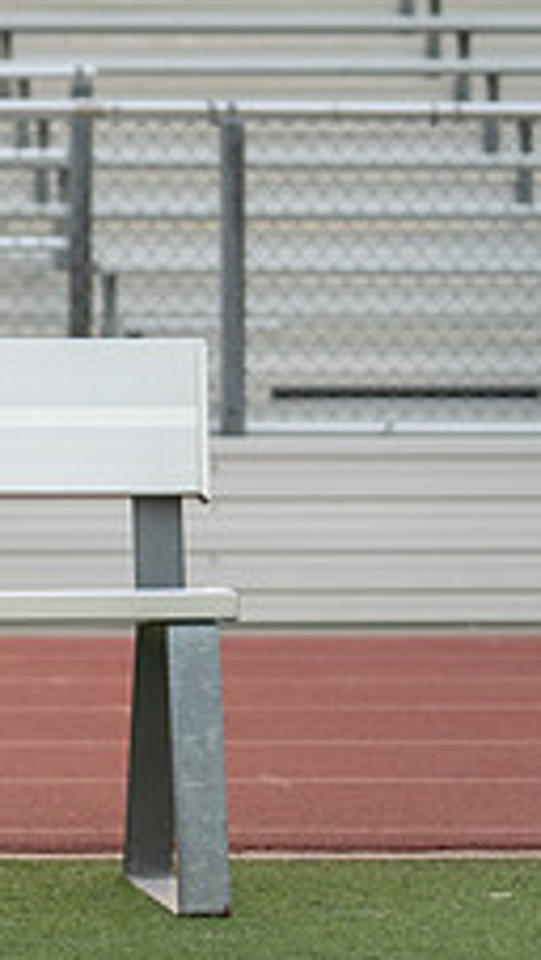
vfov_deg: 9.7
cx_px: -709
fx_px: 5677
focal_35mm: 223
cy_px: 410
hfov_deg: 5.3
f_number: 2.8
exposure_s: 1/320
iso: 400
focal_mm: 78
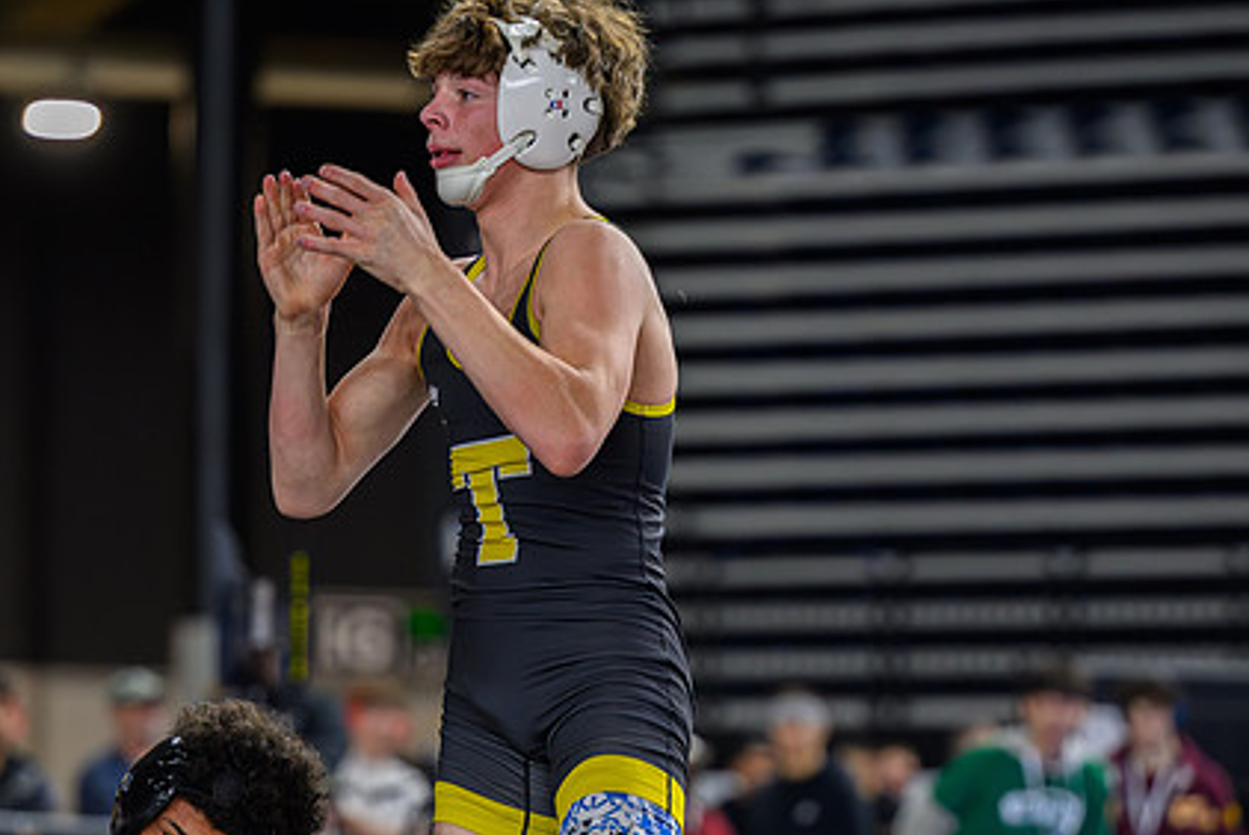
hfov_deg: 9.9
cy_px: 436
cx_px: 604
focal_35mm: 208
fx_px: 7221
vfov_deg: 6.6
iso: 4000
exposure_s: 1/800
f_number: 2.8
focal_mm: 130
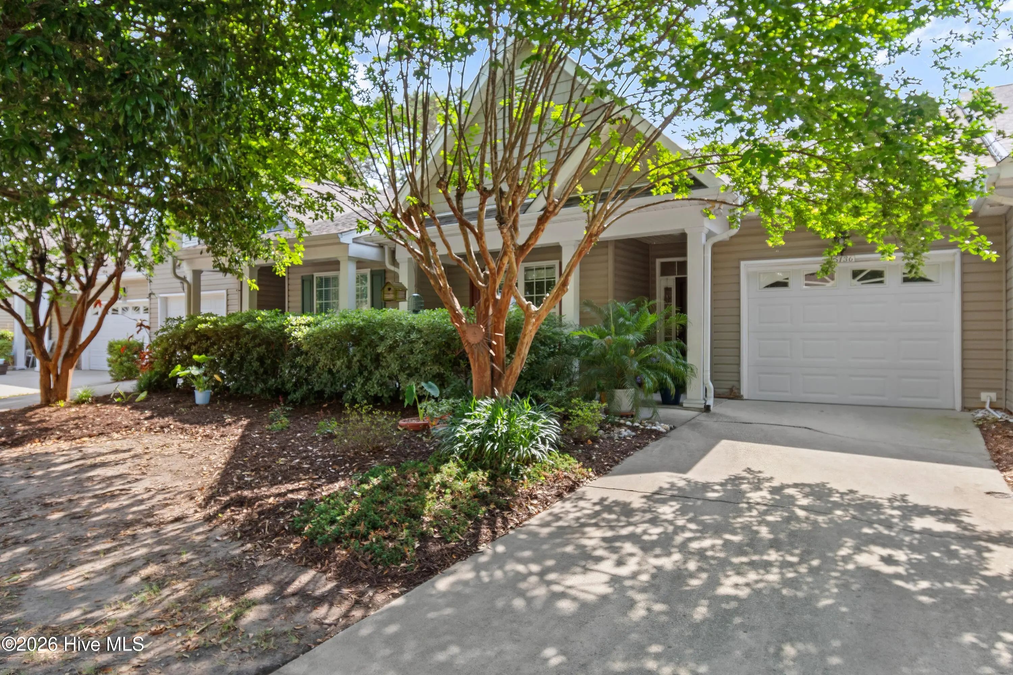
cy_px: 338
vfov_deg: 57.2
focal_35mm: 22
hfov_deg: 78.6
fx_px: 619
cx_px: 506
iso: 100
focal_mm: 15
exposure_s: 1/50
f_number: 5
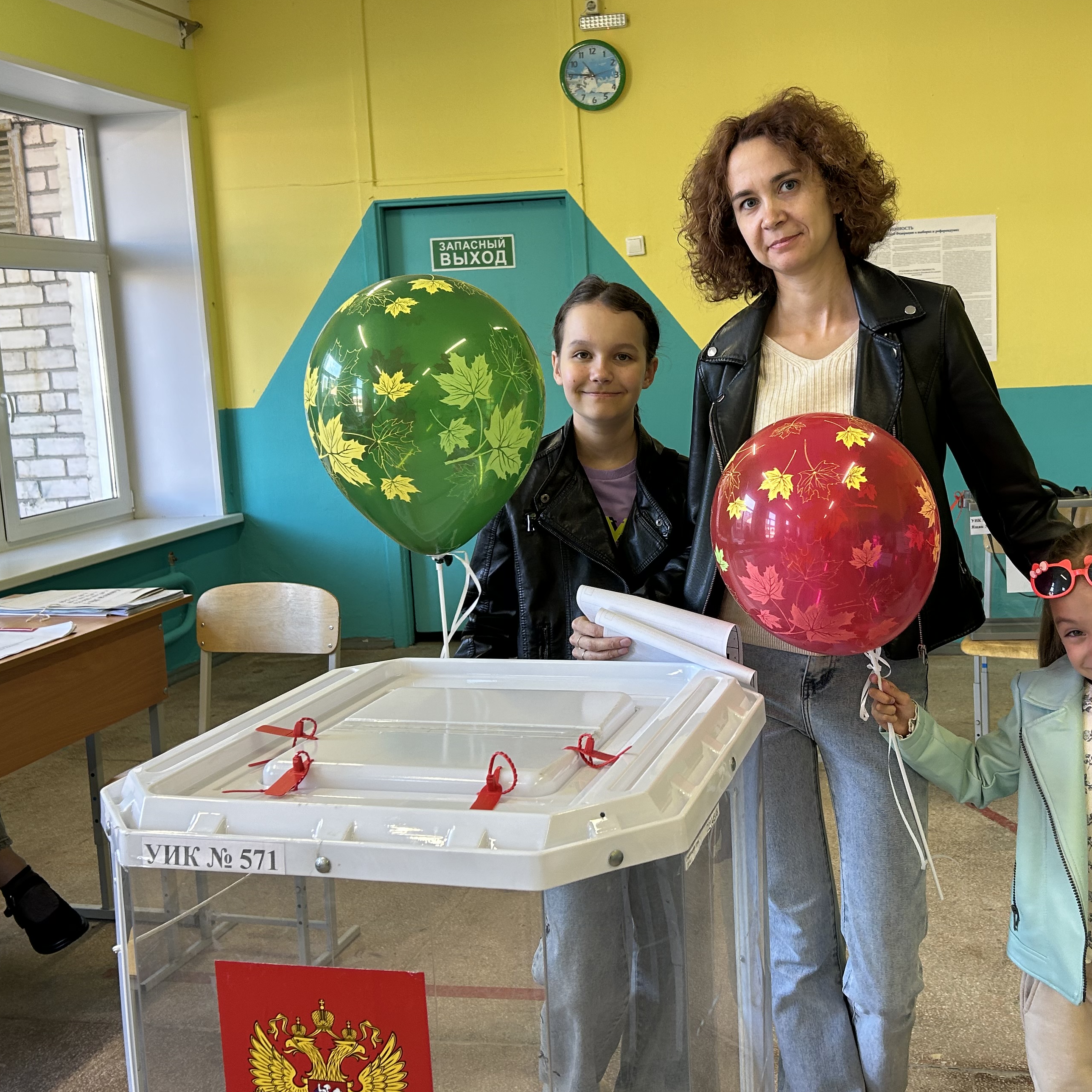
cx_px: 707
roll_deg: +4.0
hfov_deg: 45.5
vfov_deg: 46.0
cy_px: 479
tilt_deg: -6.4
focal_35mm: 36
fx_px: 1285
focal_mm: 5.7
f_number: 1.5
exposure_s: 1/100
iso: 80
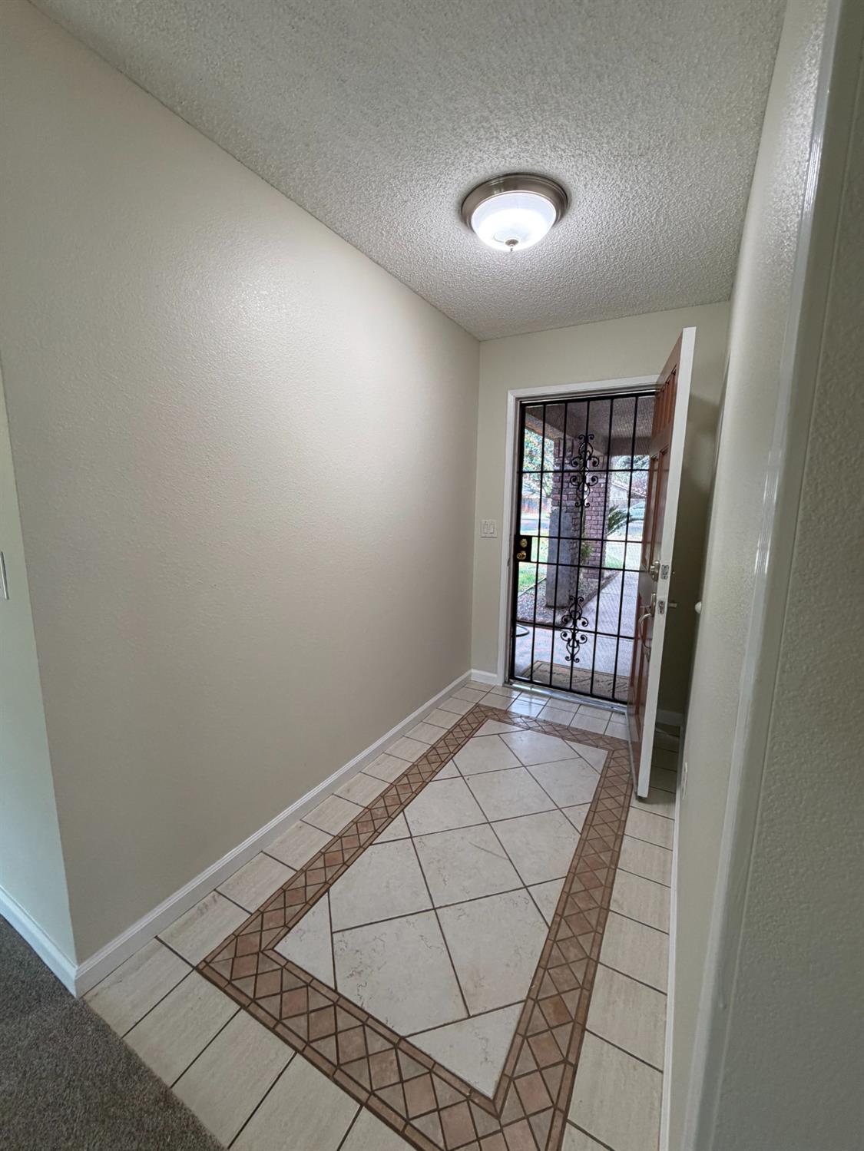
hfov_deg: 85.7
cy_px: 576
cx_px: 432
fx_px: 466
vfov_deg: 102.0
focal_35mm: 14
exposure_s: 1/120
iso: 250
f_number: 2.2
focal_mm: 2.22
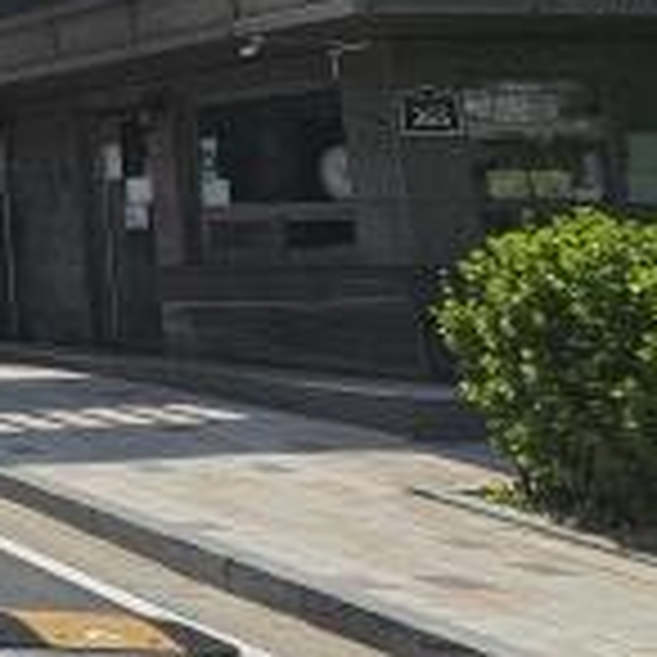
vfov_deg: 25.9
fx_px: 1353
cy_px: -4
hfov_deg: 15.6
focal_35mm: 63
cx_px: -882
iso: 50
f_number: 2.2
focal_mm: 2.2
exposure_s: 1/2565
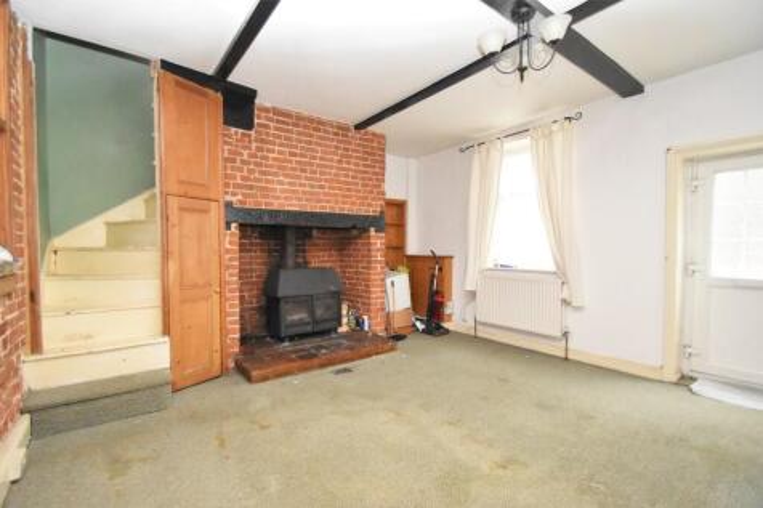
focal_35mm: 15
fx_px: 318
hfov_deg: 100.4
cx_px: 382
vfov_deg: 77.3
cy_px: 254
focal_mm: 10
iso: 6400
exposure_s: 1/60
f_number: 4
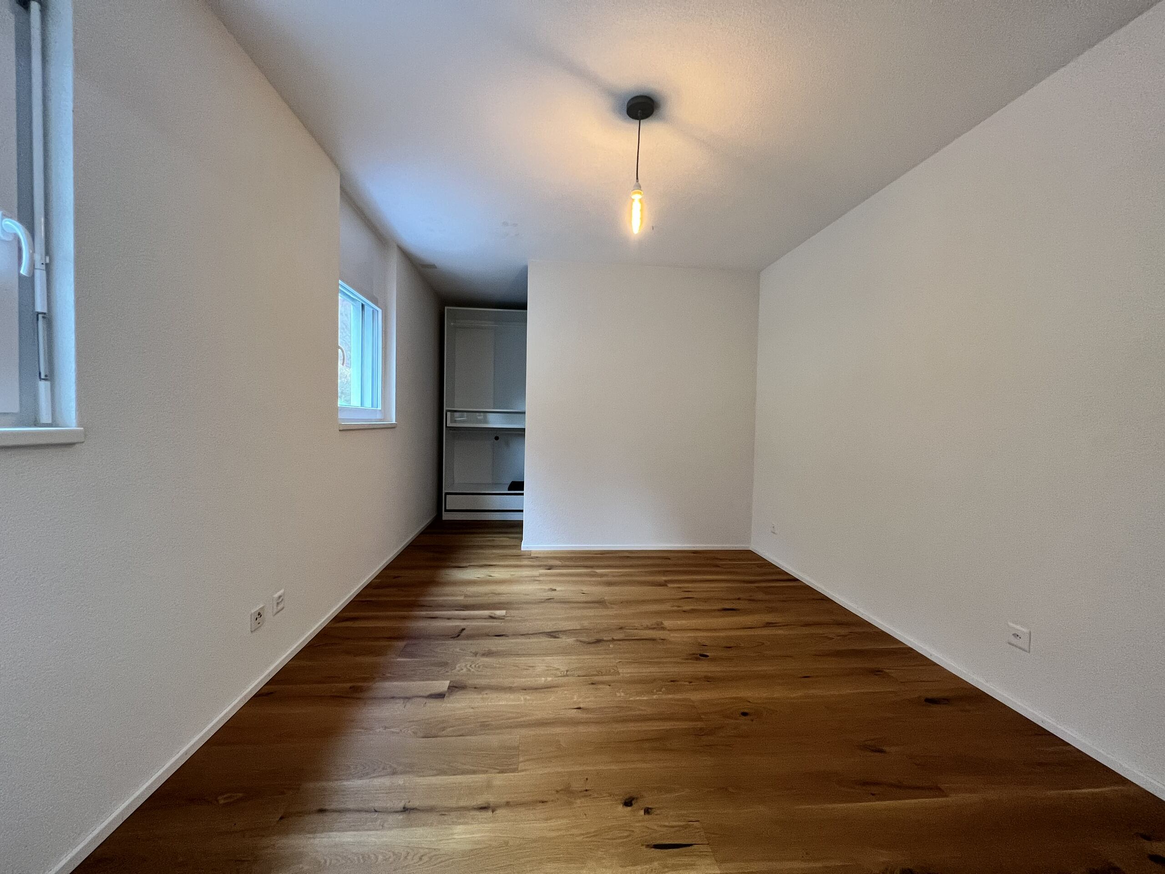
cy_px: 437
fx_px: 438
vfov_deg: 89.9
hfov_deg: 106.2
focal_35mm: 13
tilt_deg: -2.3
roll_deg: -1.5
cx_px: 582
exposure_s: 1/50
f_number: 1.8
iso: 320
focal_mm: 1.57
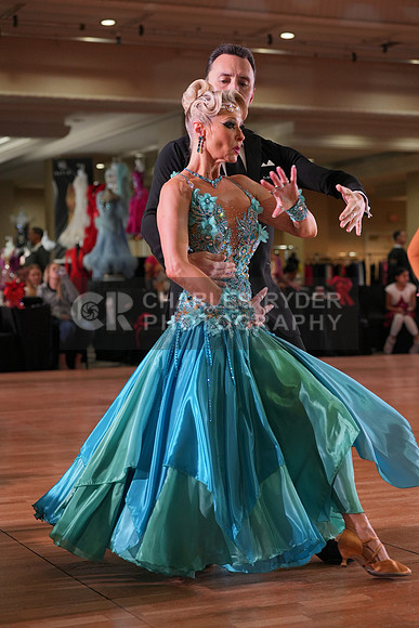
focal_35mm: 70
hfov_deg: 19.5
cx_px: 210
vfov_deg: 28.8
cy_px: 314
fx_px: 1221
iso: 1600
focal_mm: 70
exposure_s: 1/500
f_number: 4
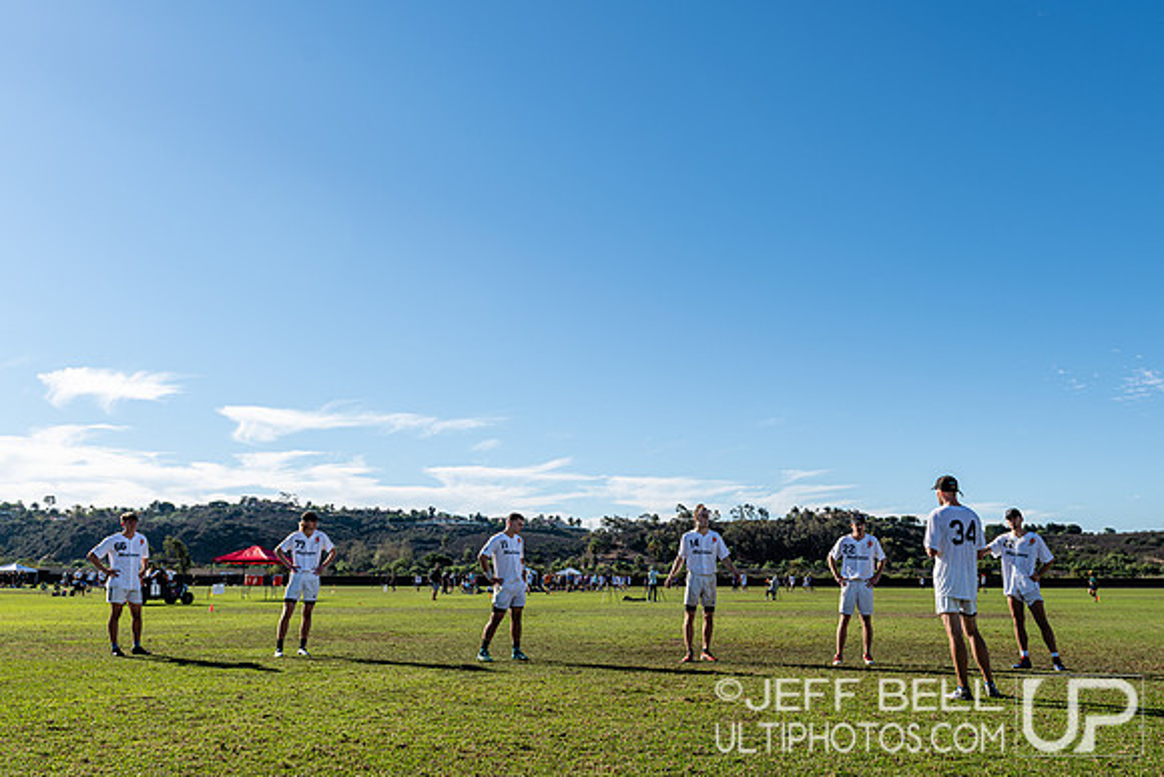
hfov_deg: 60.6
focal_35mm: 31
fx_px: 990
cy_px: 400
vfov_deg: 42.8
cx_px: 665
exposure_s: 1/400
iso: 100
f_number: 5.6
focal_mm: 24
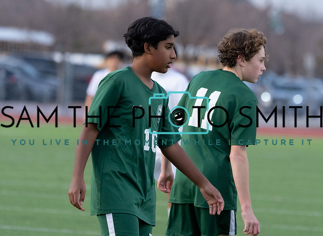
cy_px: 124
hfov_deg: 4.6
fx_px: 4027
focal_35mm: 436
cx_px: 216
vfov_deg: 3.4
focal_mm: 265
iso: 2000
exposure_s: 1/1250
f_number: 5.6
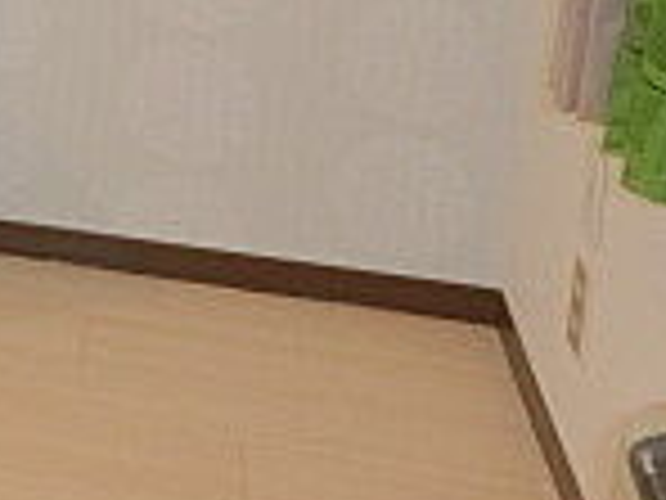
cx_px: -540
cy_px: -369
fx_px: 2001
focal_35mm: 104
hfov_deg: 16.0
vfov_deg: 13.0
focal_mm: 4.24
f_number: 3
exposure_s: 1/60
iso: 400
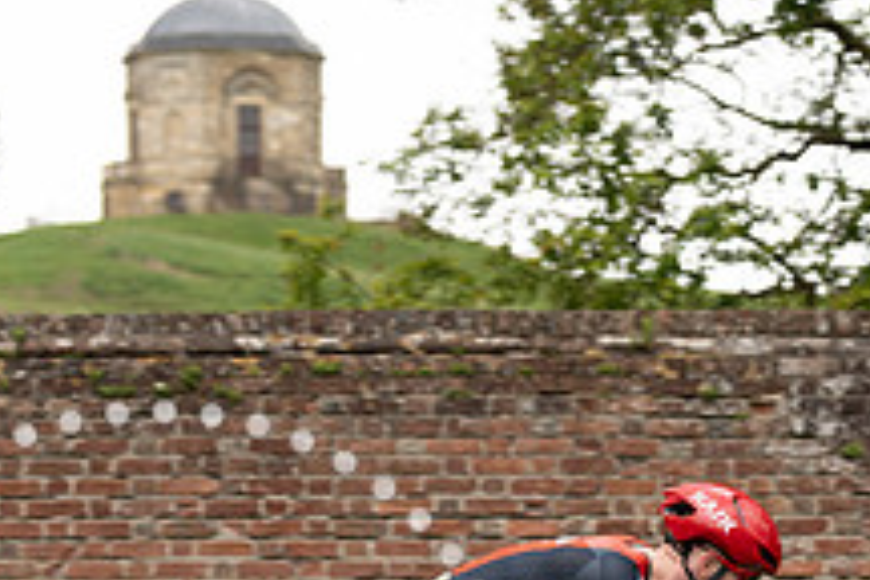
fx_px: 4640
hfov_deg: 10.7
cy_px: 574
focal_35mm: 192
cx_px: 789
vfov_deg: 7.1
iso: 320
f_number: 3.5
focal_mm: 70
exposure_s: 1/1000
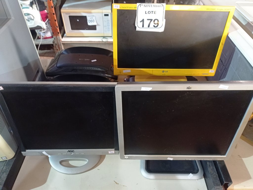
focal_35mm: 28
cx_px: 126
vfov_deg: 49.7
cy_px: 95
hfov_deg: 63.4
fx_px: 205
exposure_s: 1/24
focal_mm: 4.7
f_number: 1.79
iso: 667
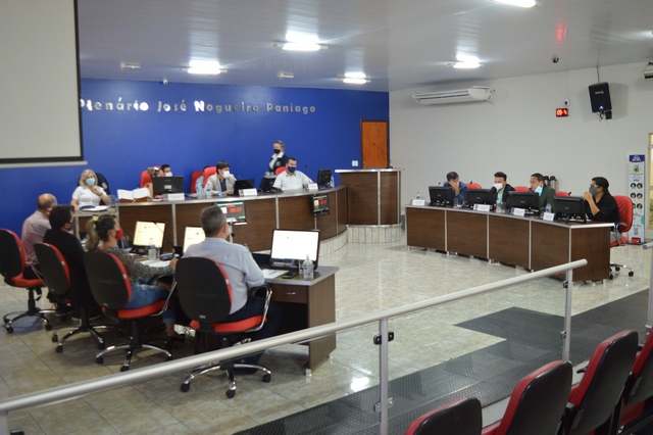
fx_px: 625
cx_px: 326
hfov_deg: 55.1
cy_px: 218
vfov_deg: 38.3
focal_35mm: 34
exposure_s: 1/15
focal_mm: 23
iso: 900
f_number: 3.8
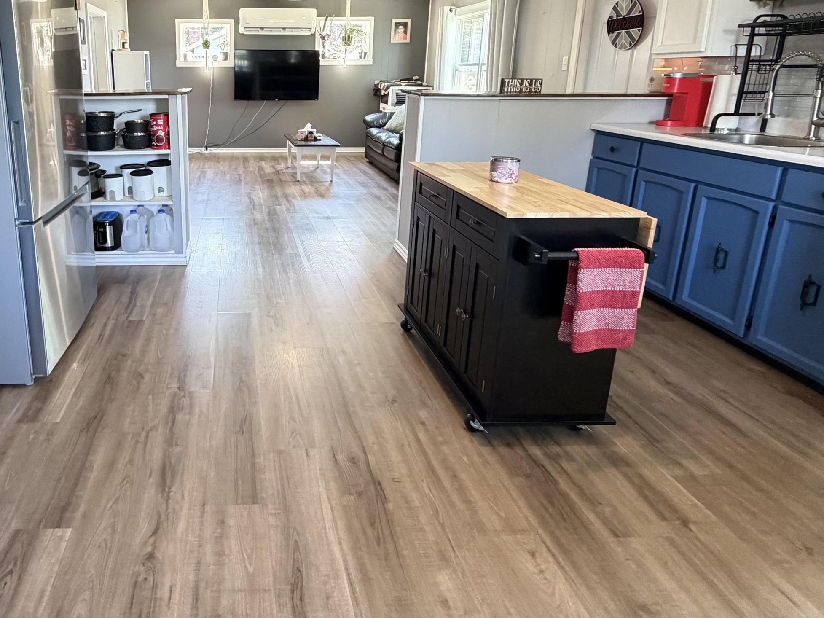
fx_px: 524
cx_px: 250
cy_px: 188
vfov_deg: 59.1
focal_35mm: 22
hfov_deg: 73.1
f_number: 2.2
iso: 500
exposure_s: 1/60
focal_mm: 2.22
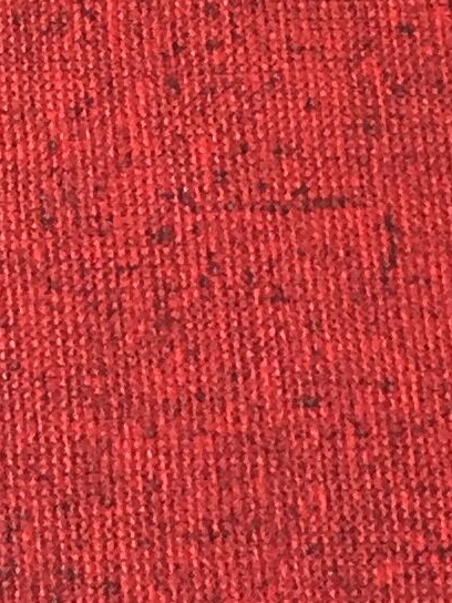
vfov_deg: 11.1
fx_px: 3029
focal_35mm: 174
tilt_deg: -70.4
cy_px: -164
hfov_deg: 8.5
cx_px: -66
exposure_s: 1/33
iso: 80
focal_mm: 4.15
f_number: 2.2
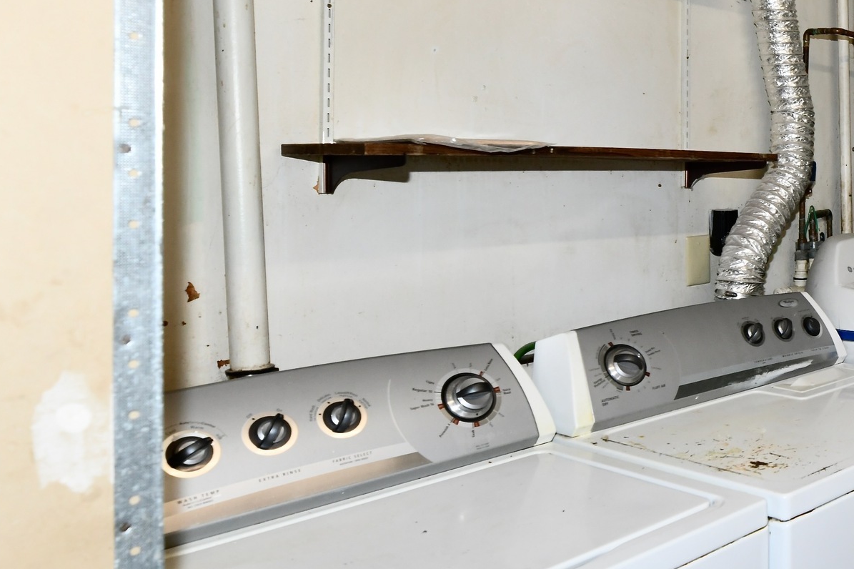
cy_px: 203
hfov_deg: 41.2
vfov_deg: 36.6
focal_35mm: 36
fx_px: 854
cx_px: 963
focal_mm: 14
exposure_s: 1/60
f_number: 6.3
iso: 640
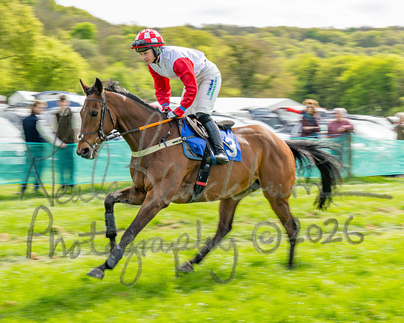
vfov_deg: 15.1
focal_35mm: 102
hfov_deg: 18.8
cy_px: 175
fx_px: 1217
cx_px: 215
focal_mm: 79
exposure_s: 1/160
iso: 100
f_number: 9
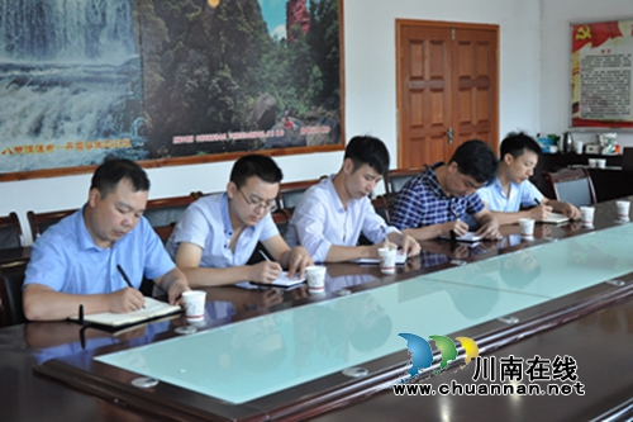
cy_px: 211
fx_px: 923
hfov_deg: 37.9
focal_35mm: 52
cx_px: 316
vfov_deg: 25.7
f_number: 4.5
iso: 800
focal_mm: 35
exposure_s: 1/60
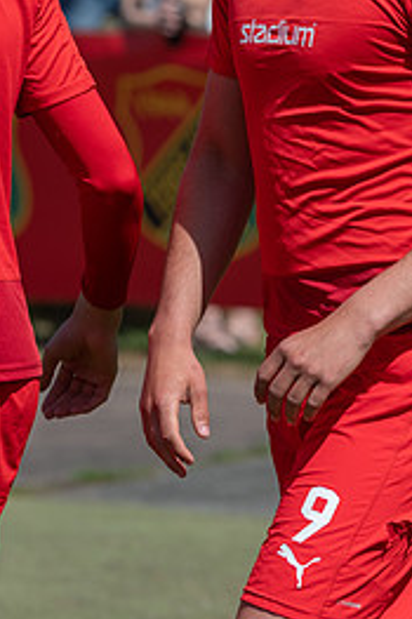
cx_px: 181
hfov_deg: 4.4
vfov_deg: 6.6
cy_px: 132
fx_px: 5380
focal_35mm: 313
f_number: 4
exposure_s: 1/1600
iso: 200
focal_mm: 122
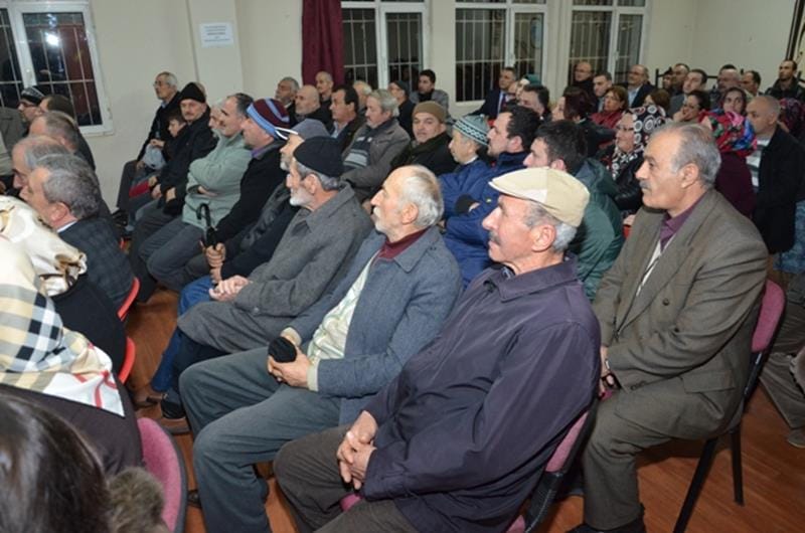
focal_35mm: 27
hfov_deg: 67.5
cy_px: 266
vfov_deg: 47.7
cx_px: 402
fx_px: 603
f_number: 3.5
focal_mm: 18
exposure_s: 1/50
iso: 1600
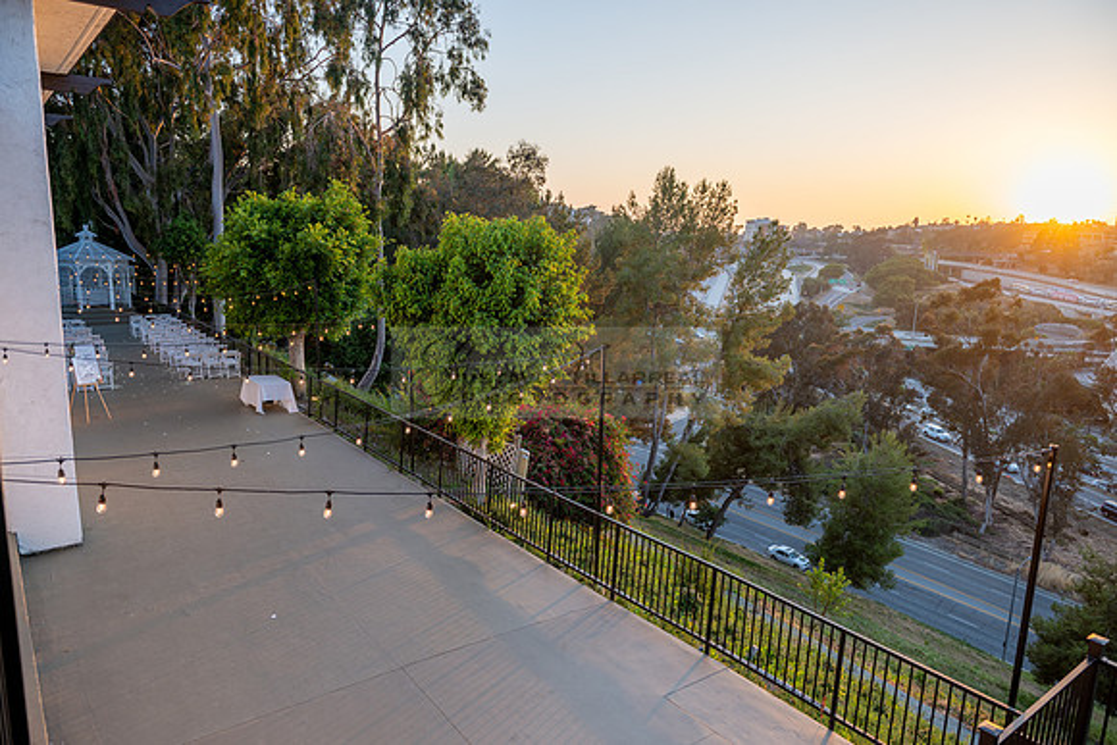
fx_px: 745
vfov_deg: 53.2
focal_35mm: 24
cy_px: 372
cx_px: 558
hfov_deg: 73.7
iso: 64
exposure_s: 1/160
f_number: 3.5
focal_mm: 24
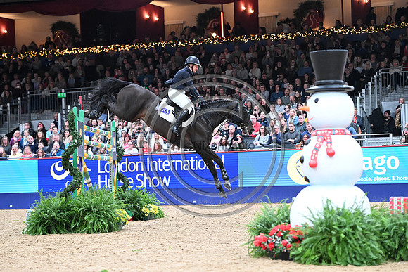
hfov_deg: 19.5
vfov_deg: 13.0
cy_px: 136
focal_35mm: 105
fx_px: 1190
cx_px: 204
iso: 6400
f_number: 3.5
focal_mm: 105
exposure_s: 1/800
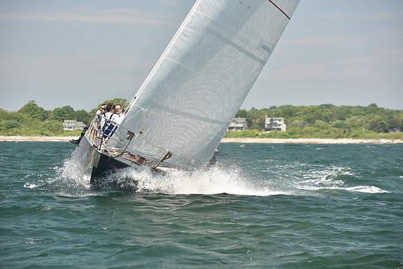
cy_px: 134
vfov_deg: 11.4
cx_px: 202
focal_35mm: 120
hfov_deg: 17.1
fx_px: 1344
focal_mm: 120
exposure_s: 1/640
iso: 250
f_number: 4.5
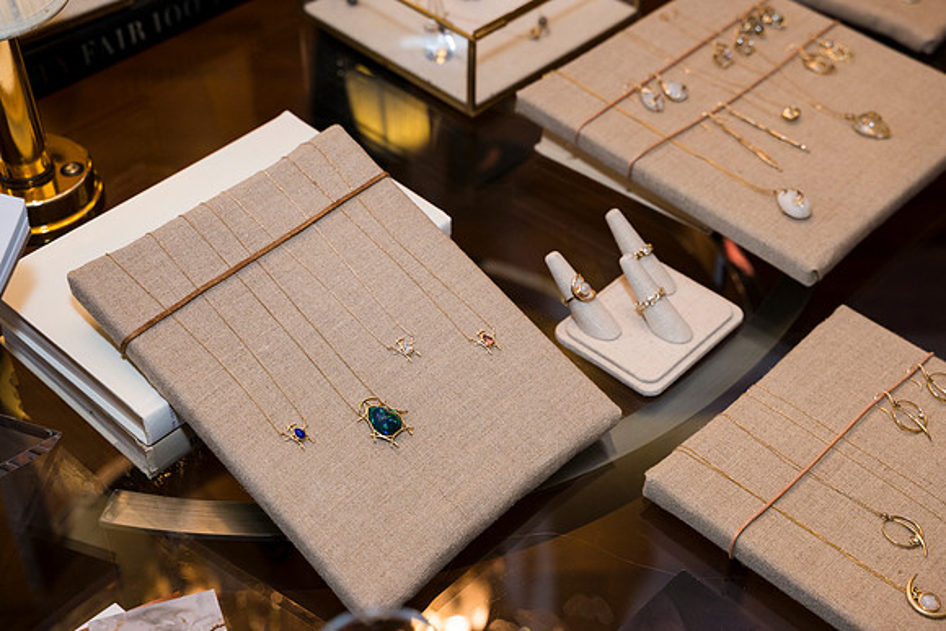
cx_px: 473
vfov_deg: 27.0
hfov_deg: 39.6
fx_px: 1314
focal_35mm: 50
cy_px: 316
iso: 800
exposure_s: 1/100
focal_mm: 50
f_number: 4.5
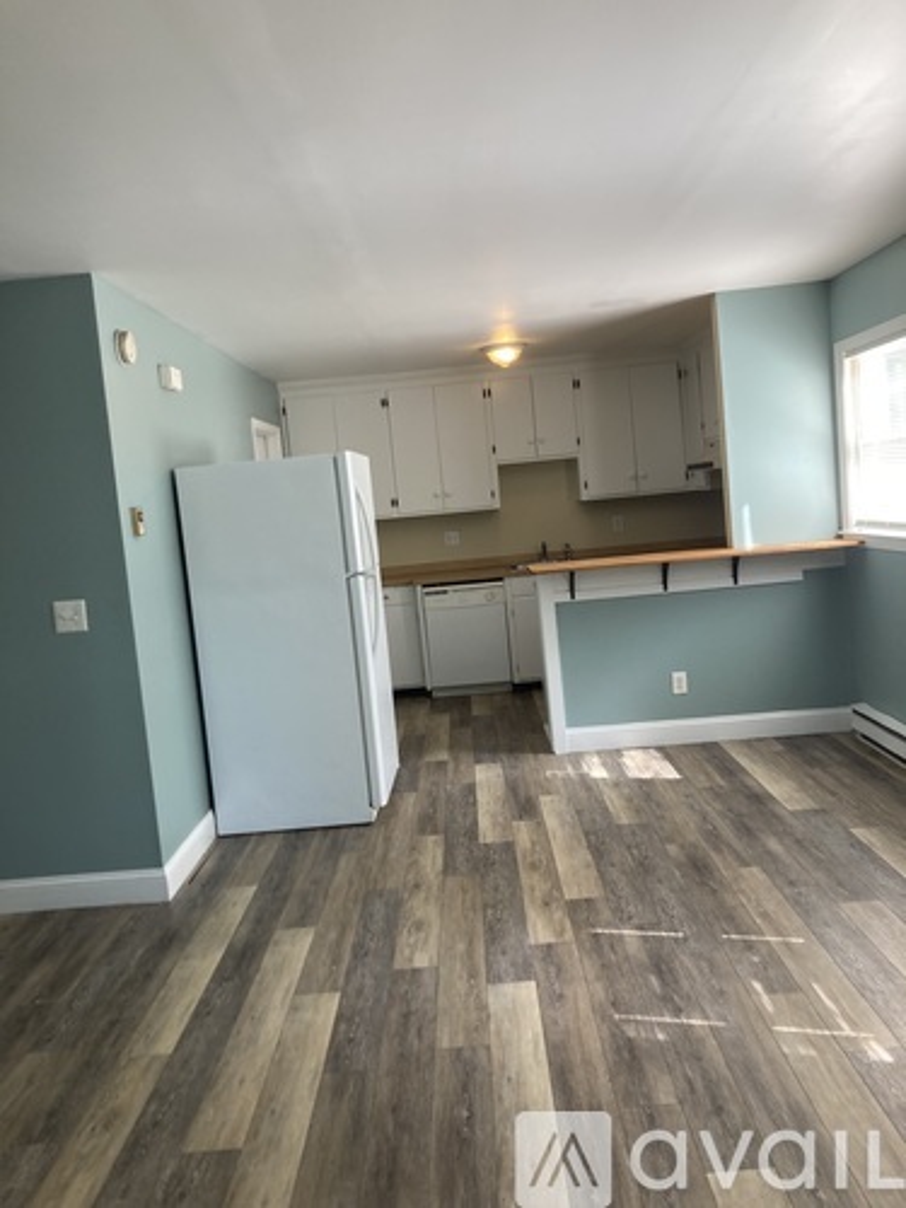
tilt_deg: -5.1
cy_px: 604
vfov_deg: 63.4
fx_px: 977
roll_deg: +3.8
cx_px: 453
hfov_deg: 49.7
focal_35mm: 28
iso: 80
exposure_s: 1/120
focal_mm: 3.99
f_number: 1.8
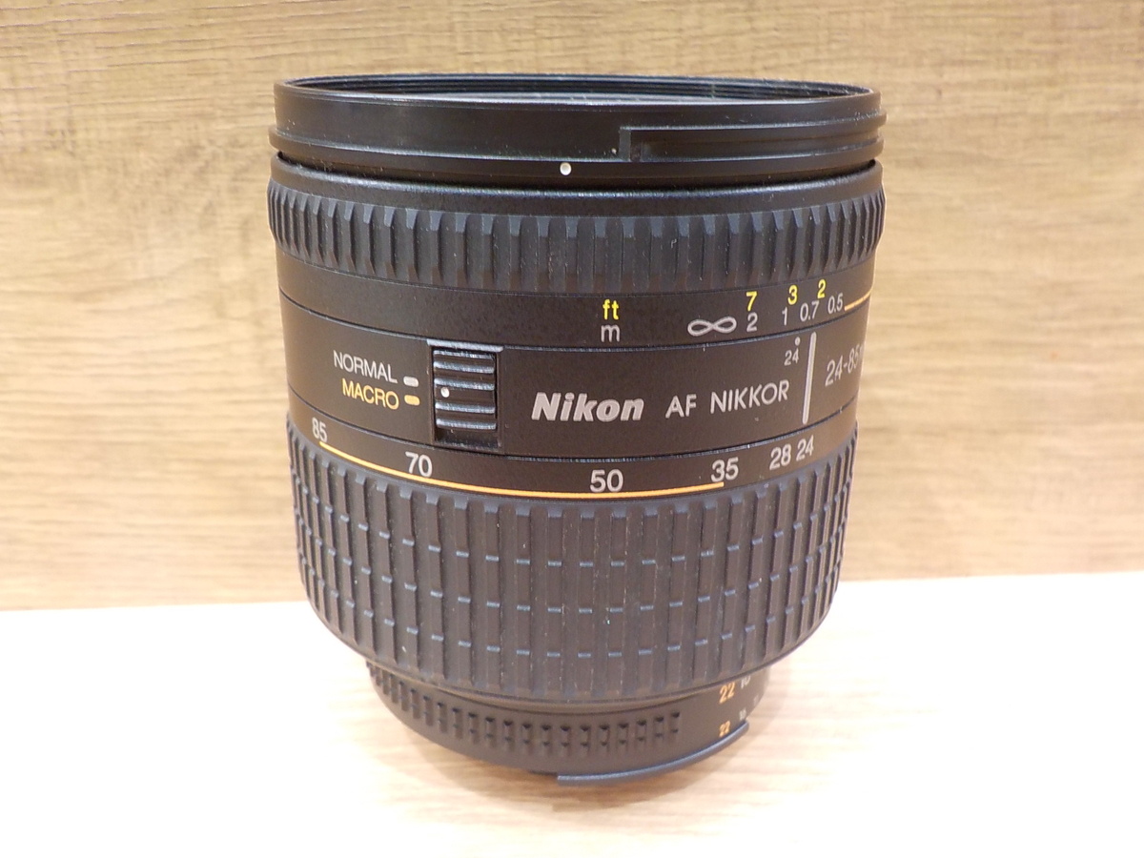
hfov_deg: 60.0
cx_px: 572
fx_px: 991
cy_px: 429
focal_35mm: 30
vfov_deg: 46.8
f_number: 3.3
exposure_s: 1/30
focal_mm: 4.1
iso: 180
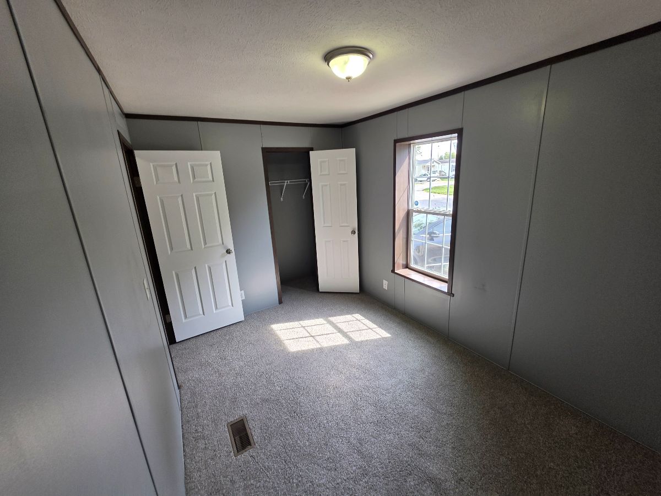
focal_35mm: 13
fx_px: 248
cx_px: 330
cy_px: 248
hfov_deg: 106.2
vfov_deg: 89.9
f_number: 1.9
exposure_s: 1/120
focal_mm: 2.2
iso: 50
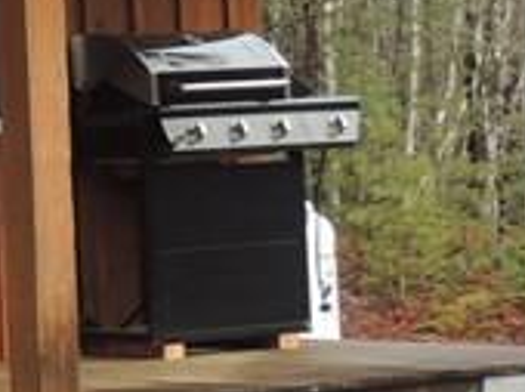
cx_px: -670
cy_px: -71
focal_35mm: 241
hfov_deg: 7.7
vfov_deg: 6.1
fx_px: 3650
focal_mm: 7.1
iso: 100
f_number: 3.3
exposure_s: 1/80
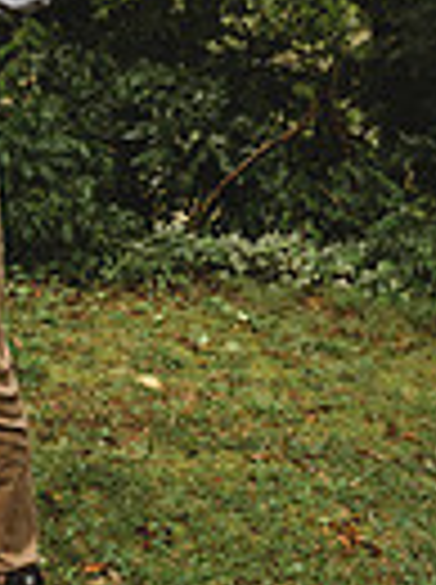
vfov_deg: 23.5
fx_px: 1348
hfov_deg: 17.1
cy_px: 14
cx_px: -153
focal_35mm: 80
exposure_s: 1/160
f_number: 3.5
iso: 400
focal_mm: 24
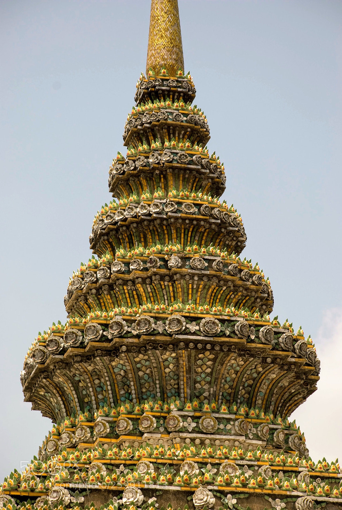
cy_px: 255
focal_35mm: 142
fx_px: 2025
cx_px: 171
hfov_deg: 9.7
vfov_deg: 14.4
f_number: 7.1
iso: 160
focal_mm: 95
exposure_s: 1/800
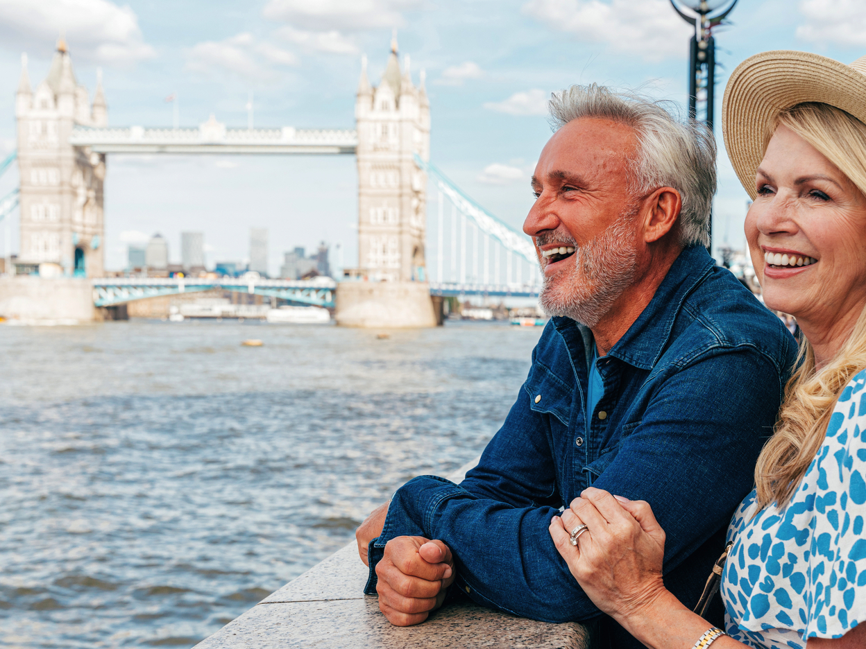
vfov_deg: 26.5
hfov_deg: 34.5
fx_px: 1376
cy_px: 368
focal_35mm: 55
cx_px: 595
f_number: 5.6
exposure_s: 1/500
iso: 250
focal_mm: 35.7
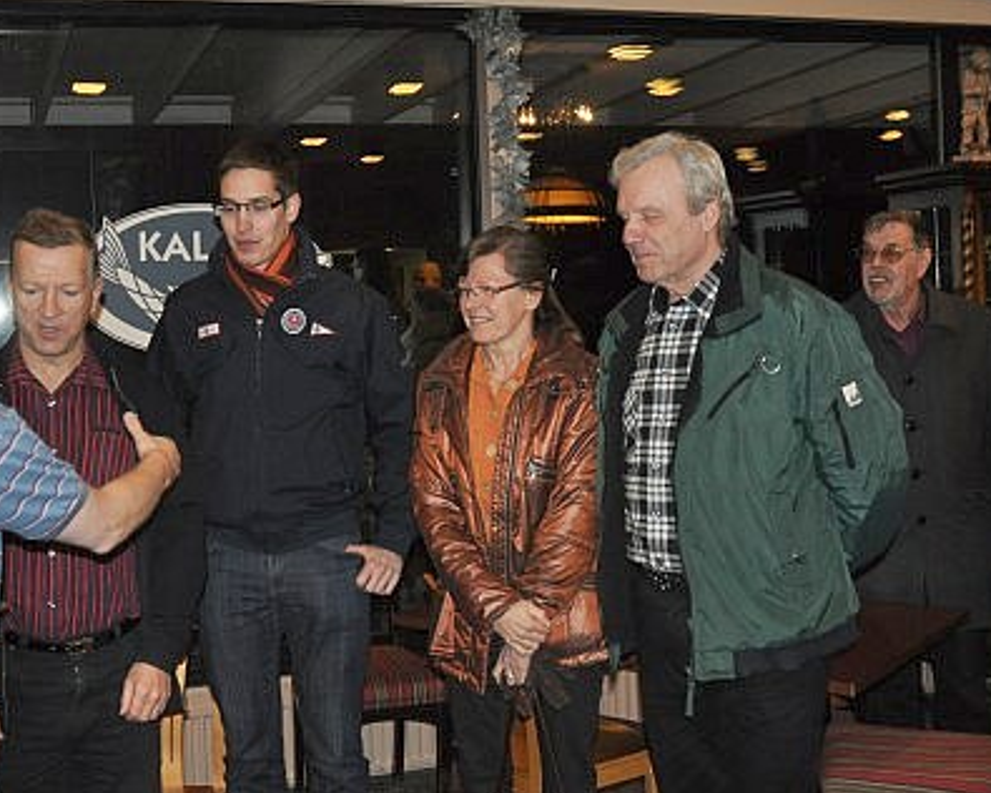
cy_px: 350
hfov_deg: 39.4
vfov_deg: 32.1
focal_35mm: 47
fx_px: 1378
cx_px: 414
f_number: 3.5
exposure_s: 1/60
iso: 800
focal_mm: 22
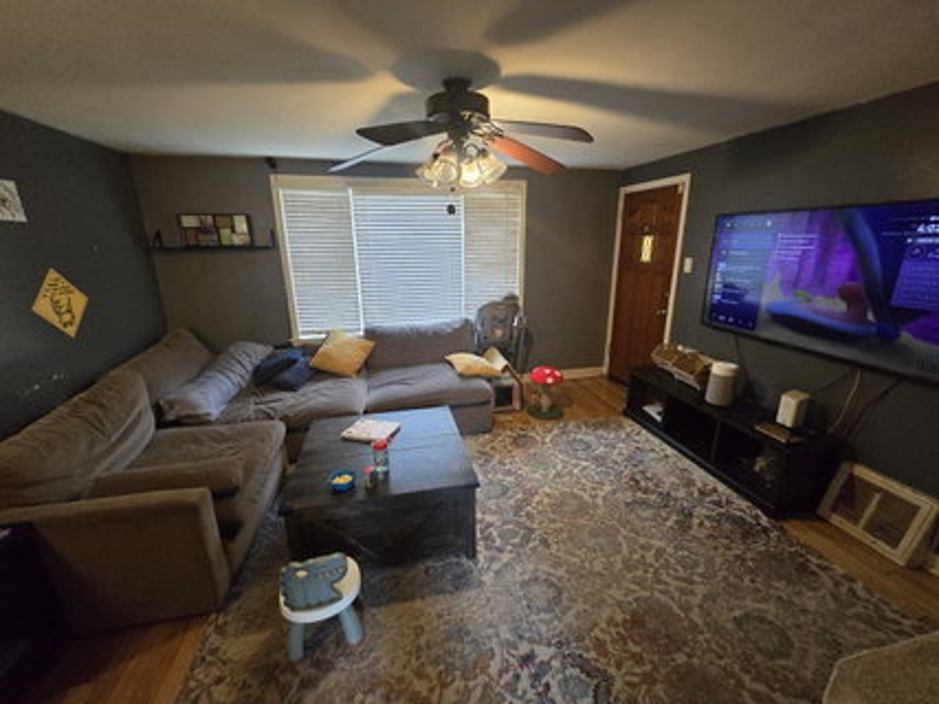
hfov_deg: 106.2
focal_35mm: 13
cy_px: 352
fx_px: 353
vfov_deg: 89.9
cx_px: 470
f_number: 2.2
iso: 800
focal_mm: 2.2
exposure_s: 1/60
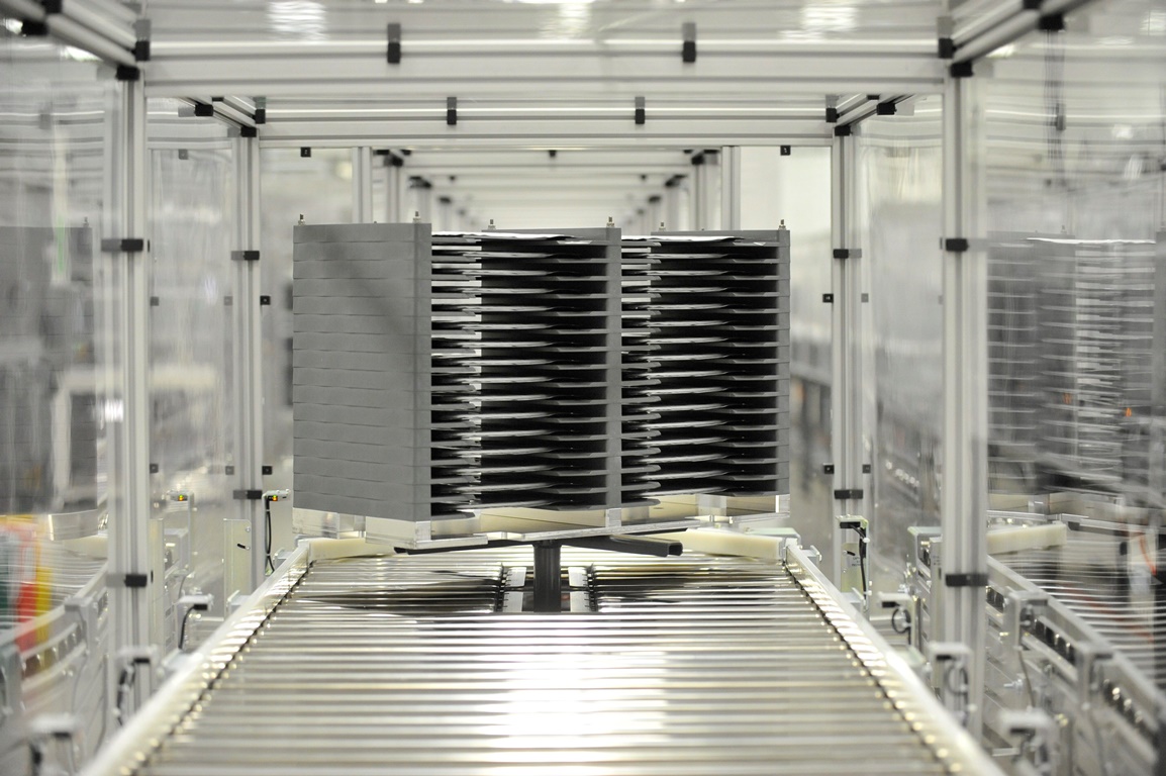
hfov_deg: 26.0
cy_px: 388
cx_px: 583
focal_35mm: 78
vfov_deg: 17.5
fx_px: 2525
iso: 2500
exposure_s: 1/200
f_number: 2.8
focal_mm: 78
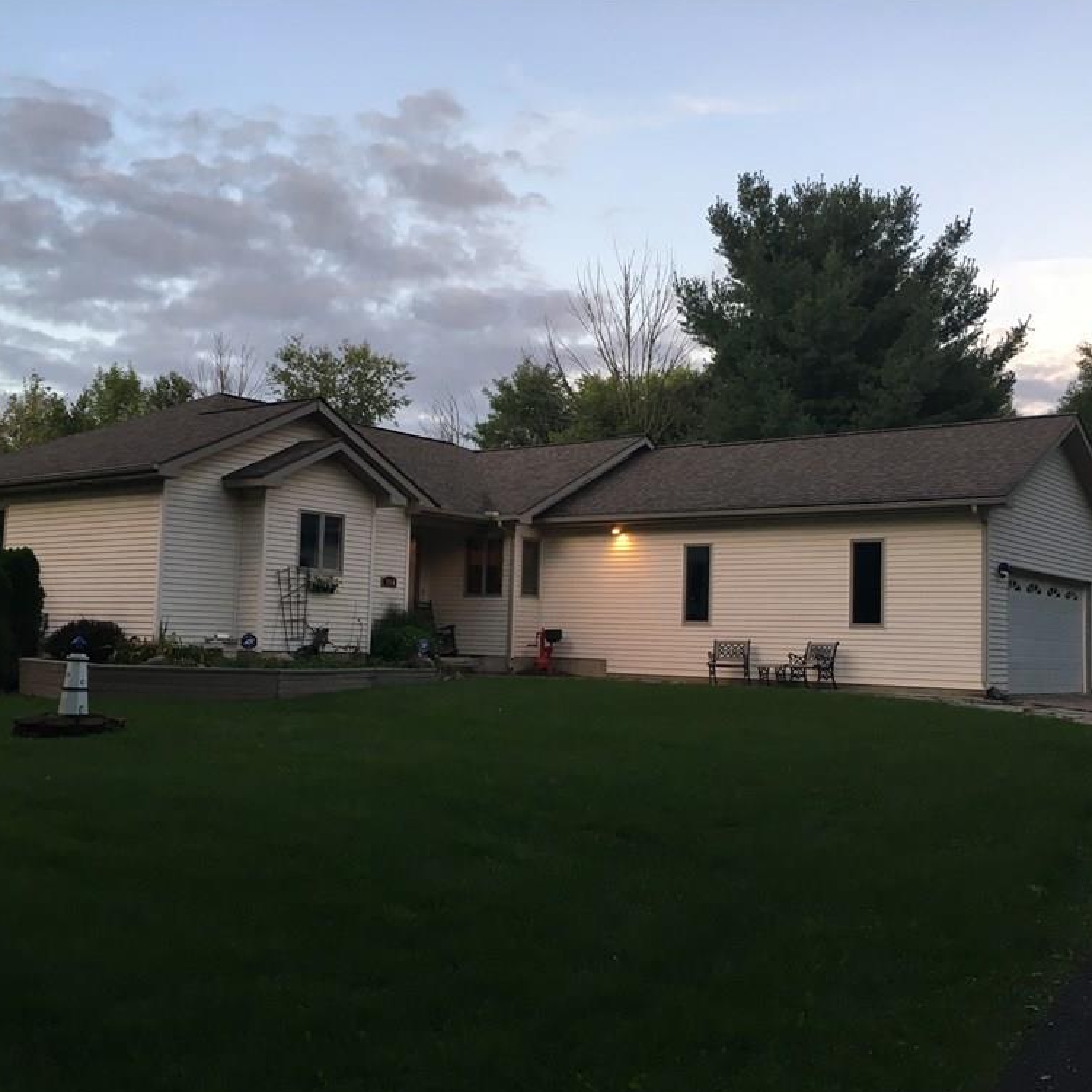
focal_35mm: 35
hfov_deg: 47.2
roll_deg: -2.5
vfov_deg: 47.2
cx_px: 523
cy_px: 553
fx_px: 1249
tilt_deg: +3.0
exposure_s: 1/40
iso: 25
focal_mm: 4.15
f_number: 2.2
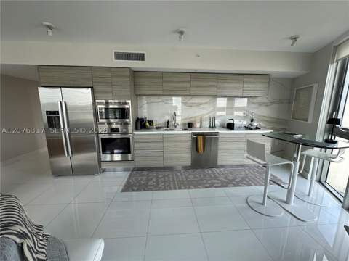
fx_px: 141
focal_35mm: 14
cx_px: 174
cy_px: 130
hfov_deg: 102.1
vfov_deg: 85.7
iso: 64
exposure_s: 1/99
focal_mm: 2.22
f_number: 2.2
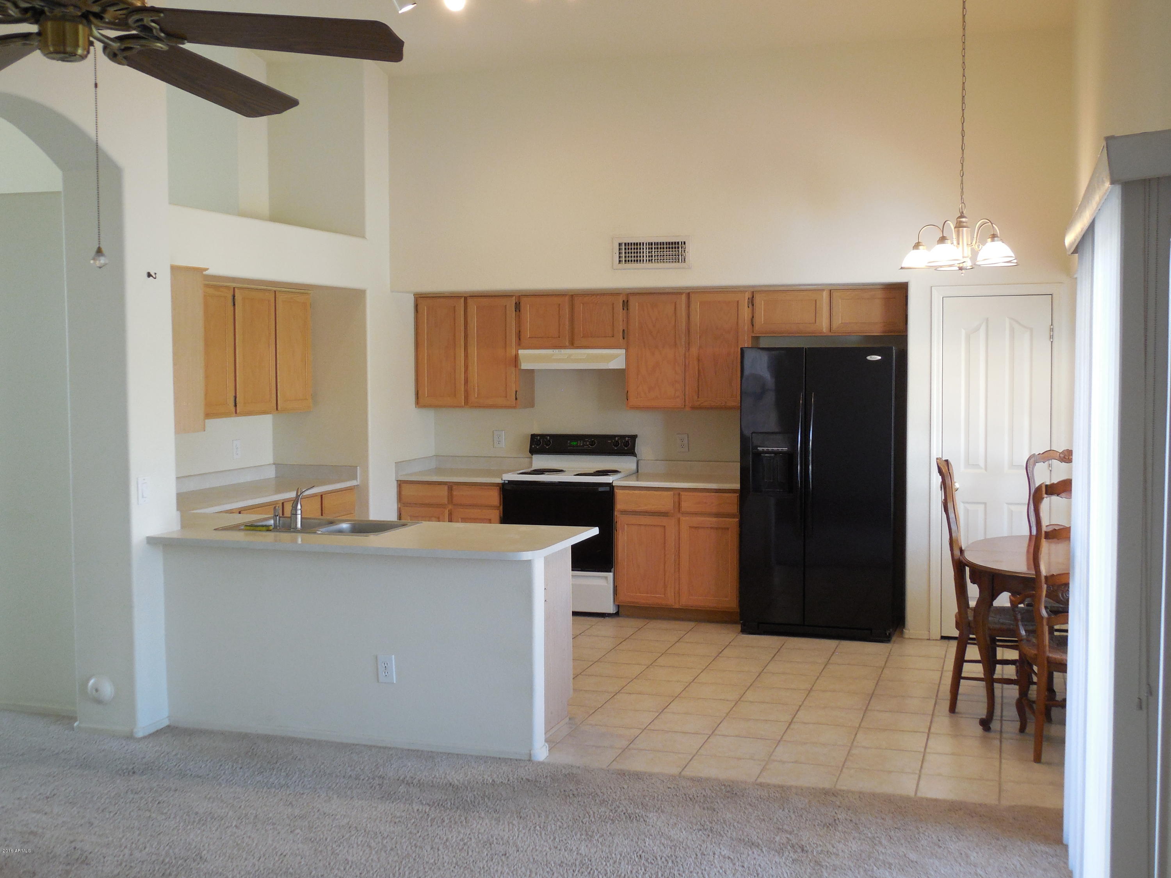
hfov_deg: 46.8
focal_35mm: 40
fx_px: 1353
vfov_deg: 36.0
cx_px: 586
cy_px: 439
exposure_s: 1/30
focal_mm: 7.1
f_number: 3.6
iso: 280
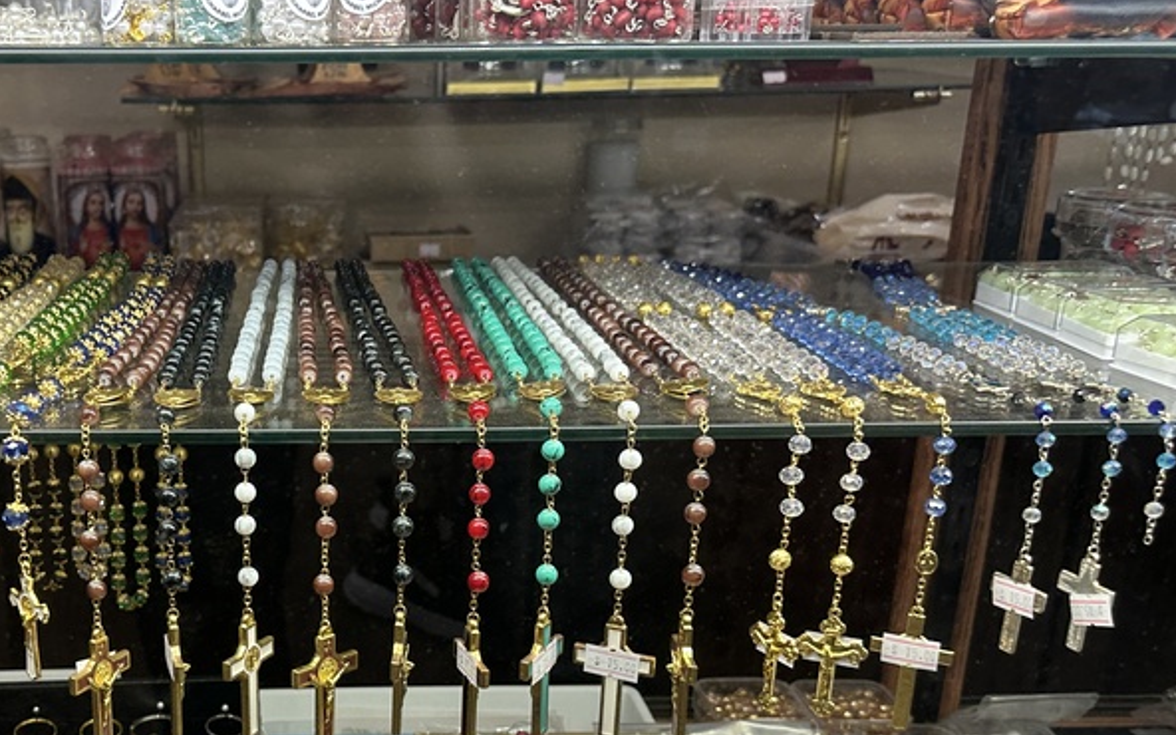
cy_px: 542
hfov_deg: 44.8
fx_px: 1378
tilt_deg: -20.0
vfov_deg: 29.4
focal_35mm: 43
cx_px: 310
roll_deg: -0.4
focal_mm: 6.86
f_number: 1.78
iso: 160
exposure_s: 1/120
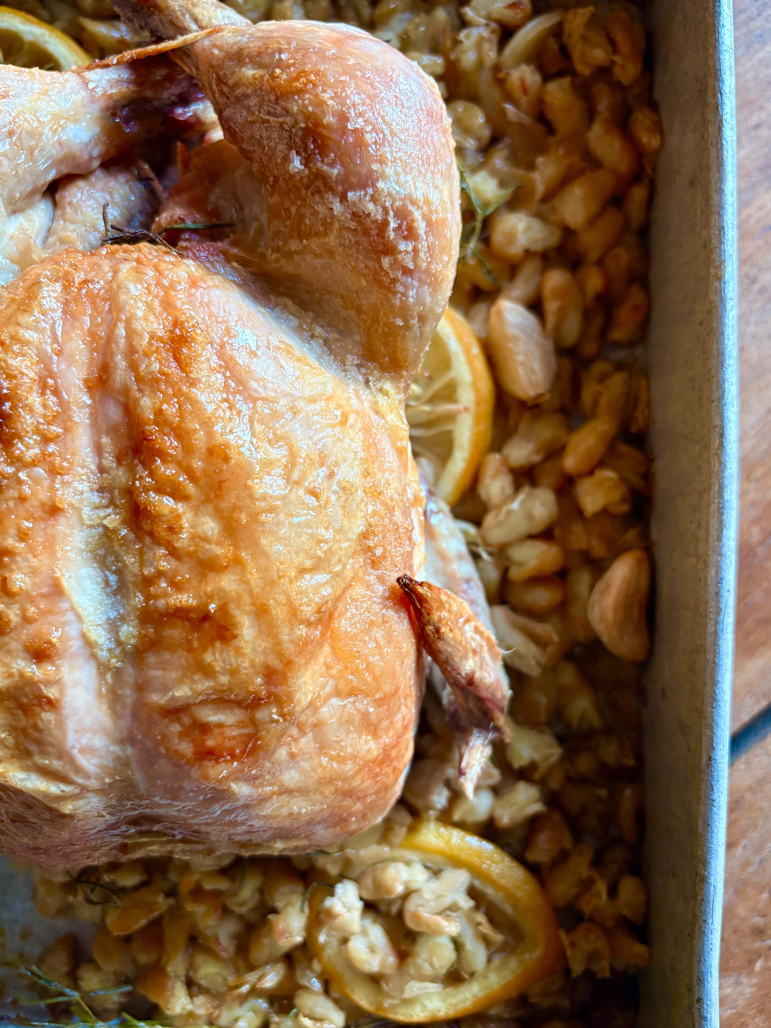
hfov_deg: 53.1
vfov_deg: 67.3
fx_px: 772
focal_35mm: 26
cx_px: 386
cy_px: 514
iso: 250
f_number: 1.6
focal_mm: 5.96
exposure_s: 1/60
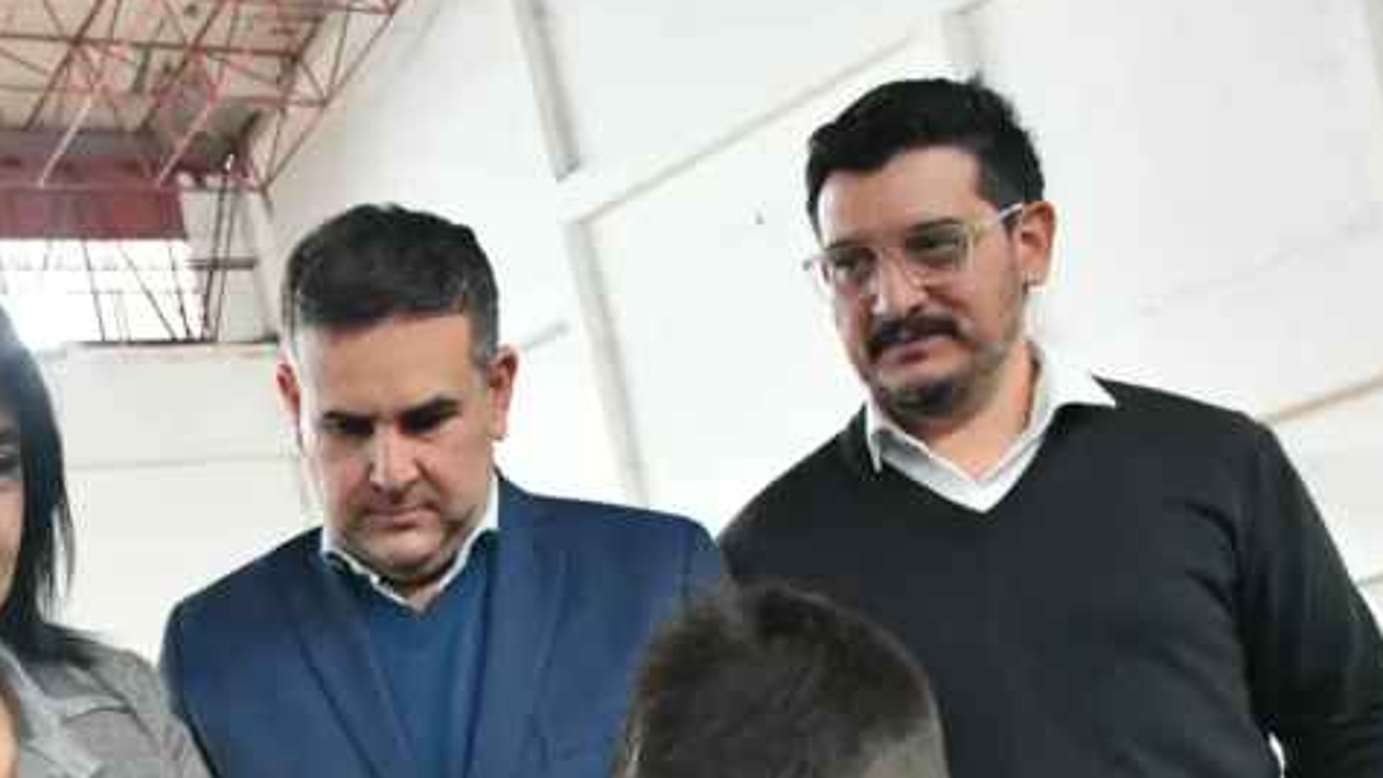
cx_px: 160
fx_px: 2237
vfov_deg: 18.7
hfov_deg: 32.8
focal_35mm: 61
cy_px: 916
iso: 4000
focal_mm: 18
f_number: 5.6
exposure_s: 1/320
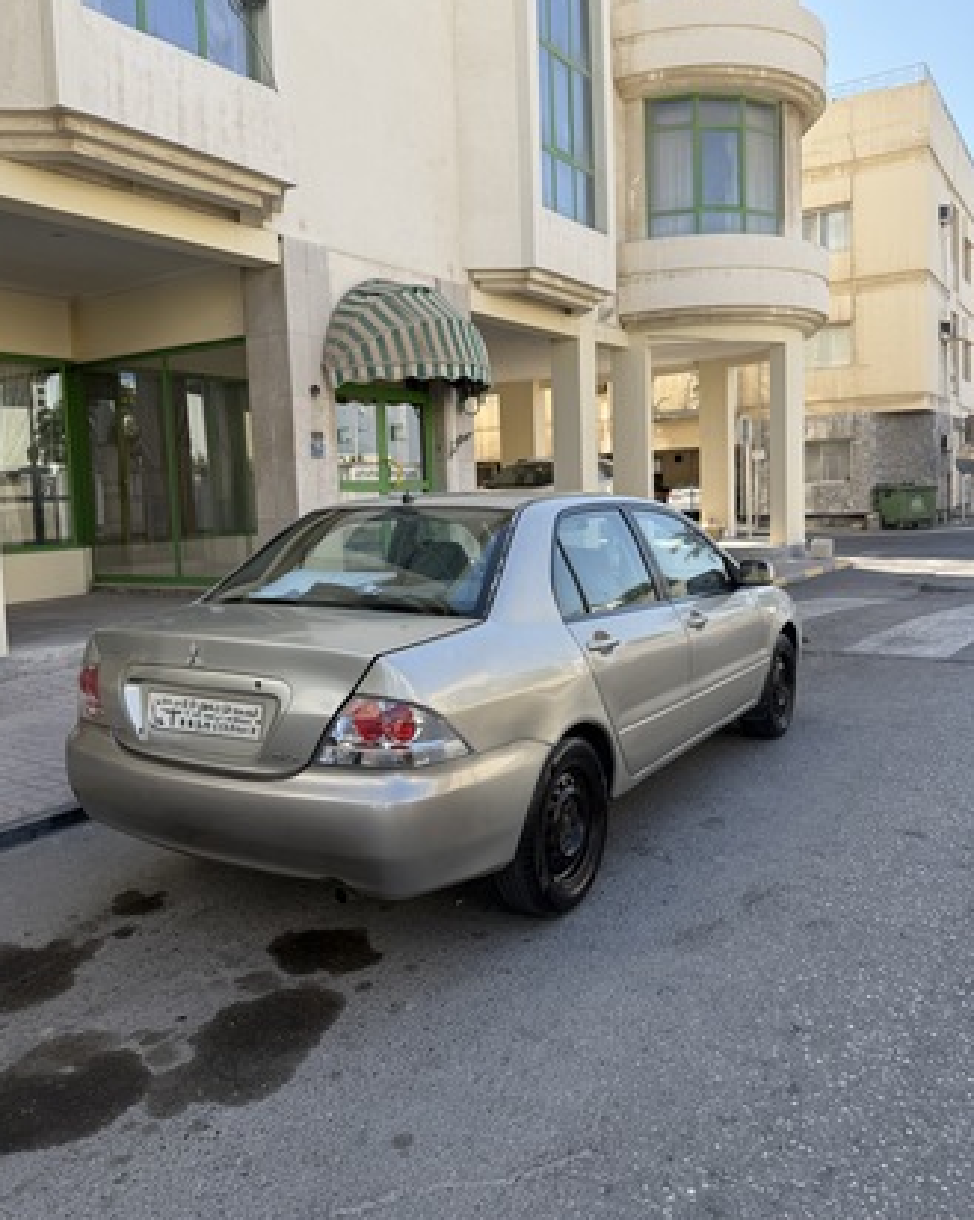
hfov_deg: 54.9
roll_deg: +1.6
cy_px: 564
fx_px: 938
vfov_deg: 66.0
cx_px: 472
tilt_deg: -4.2
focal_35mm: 26
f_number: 1.78
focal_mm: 6.76
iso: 80
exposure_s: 1/1689
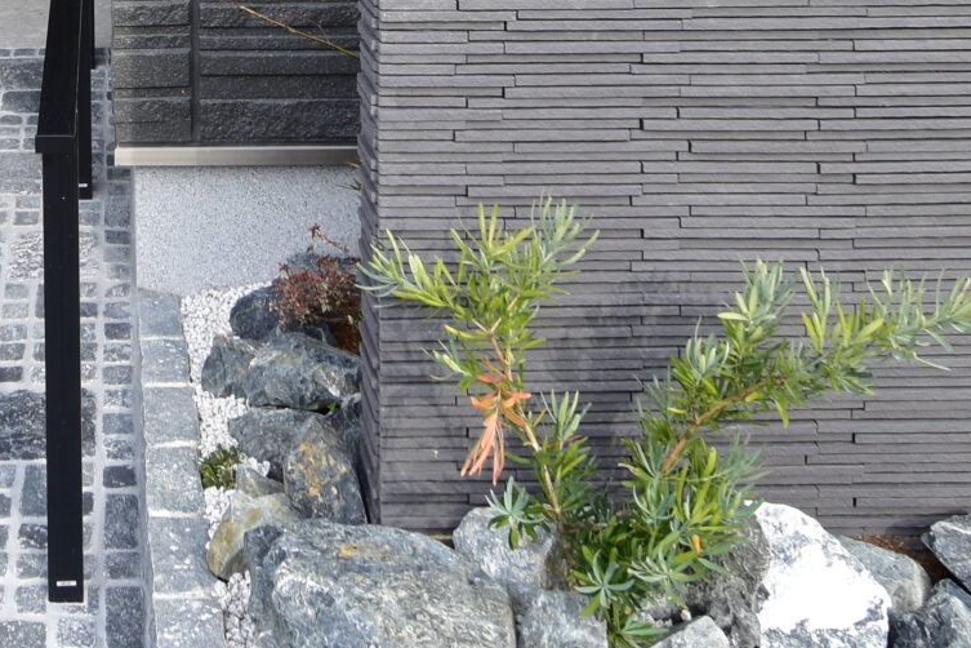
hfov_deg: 36.6
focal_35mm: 51
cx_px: 110
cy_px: -276
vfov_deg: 22.5
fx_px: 1375
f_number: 7.1
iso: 100
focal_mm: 10
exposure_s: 1/50
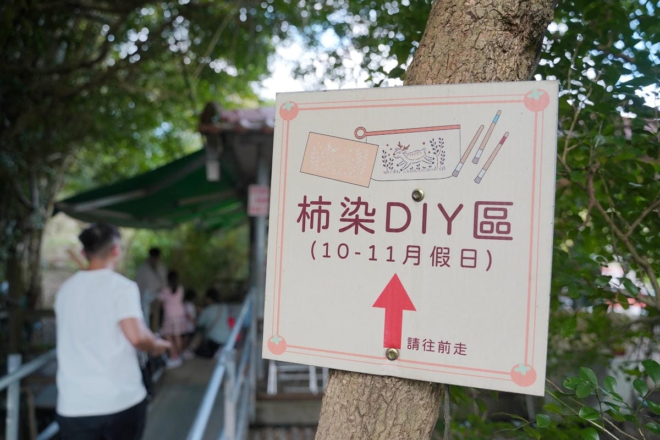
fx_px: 513
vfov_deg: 46.4
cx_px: 330
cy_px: 220
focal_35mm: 28
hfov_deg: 65.5
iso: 800
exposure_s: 1/160
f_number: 4
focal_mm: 28
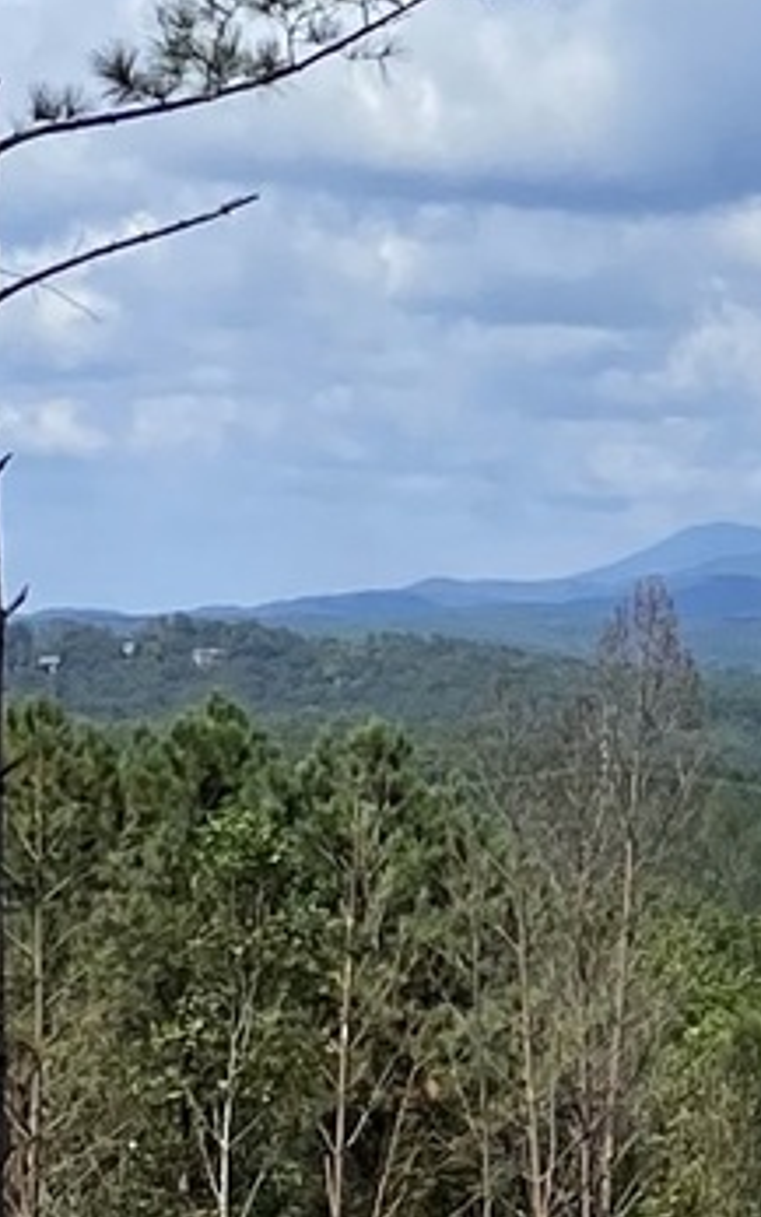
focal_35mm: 183
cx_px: 1508
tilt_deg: -1.3
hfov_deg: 6.9
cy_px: 796
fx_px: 6070
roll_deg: +0.7
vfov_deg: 11.4
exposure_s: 1/3040
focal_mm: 4.25
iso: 32
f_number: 1.8
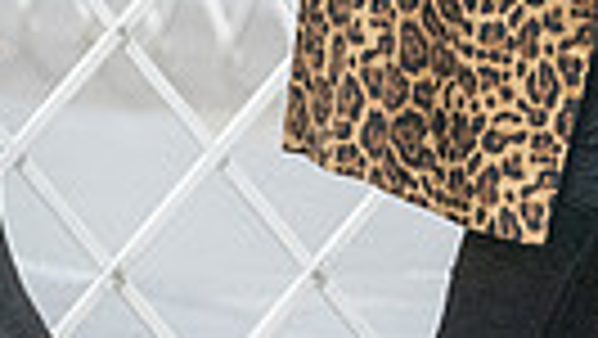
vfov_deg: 1.4
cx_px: 818
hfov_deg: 2.5
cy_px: -250
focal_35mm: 856
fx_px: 13581
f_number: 3.2
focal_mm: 187
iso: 12800
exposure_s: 1/400
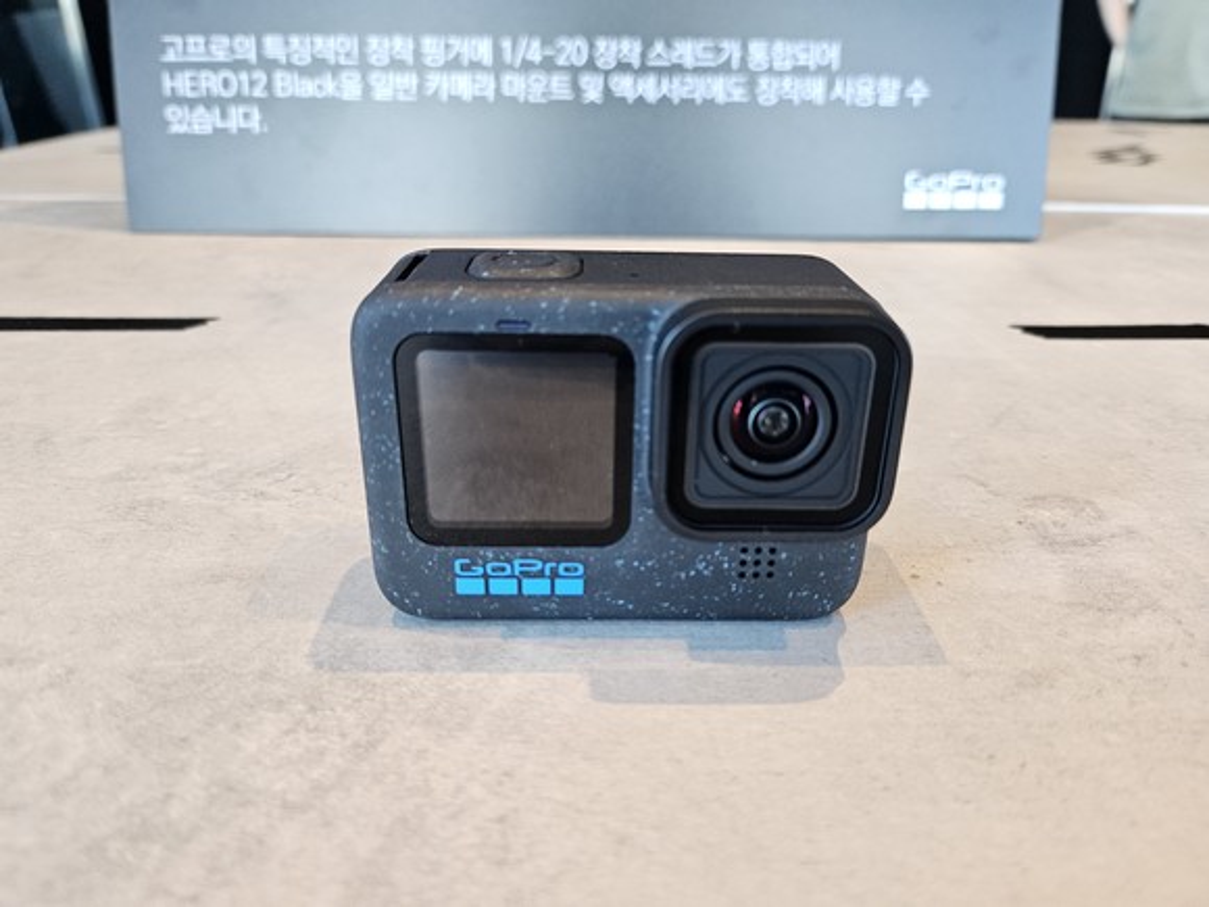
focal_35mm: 24
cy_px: 454
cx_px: 604
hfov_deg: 71.6
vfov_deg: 56.8
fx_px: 838
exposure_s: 1/120
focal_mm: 5
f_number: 1.8
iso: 400
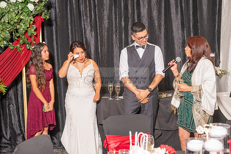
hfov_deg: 36.1
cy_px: 73
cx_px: 98
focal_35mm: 55
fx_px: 354
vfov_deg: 24.6
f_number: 4.5
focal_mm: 48
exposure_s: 1/200
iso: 800
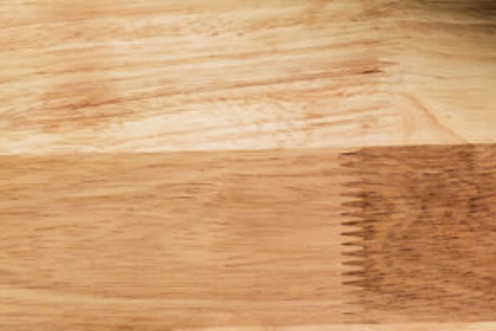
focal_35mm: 177
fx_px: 2440
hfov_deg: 11.6
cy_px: 101
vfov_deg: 7.8
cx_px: 77
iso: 400
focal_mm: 34.3
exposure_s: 1/12
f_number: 3.6
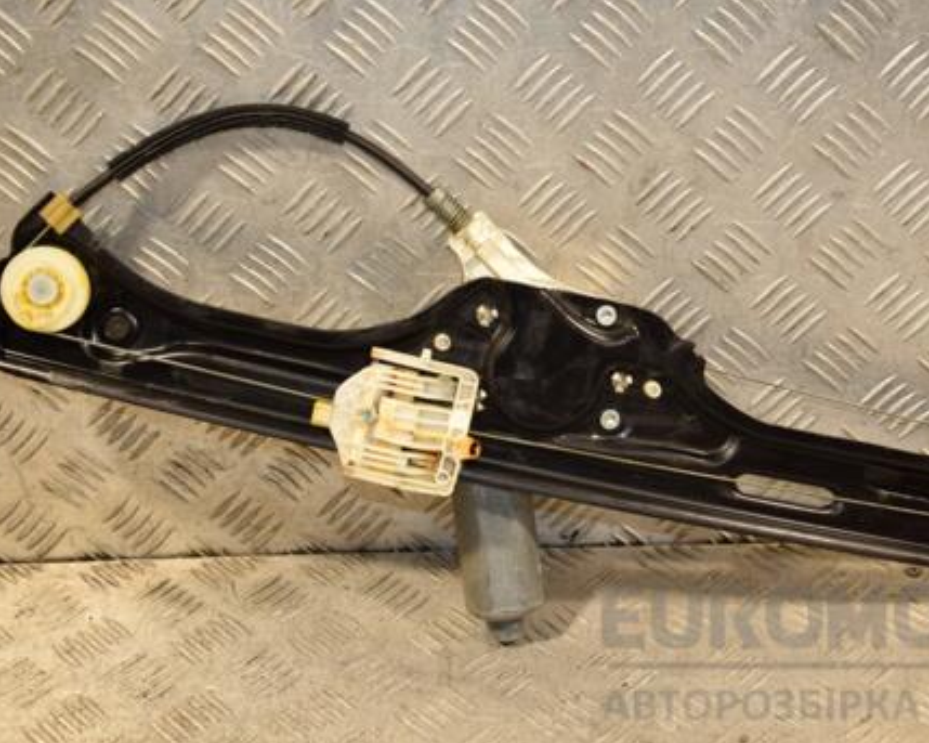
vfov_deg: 22.8
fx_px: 1842
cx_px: 561
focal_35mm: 67
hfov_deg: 28.2
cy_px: 327
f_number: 5
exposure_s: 1/125
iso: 800
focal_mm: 34
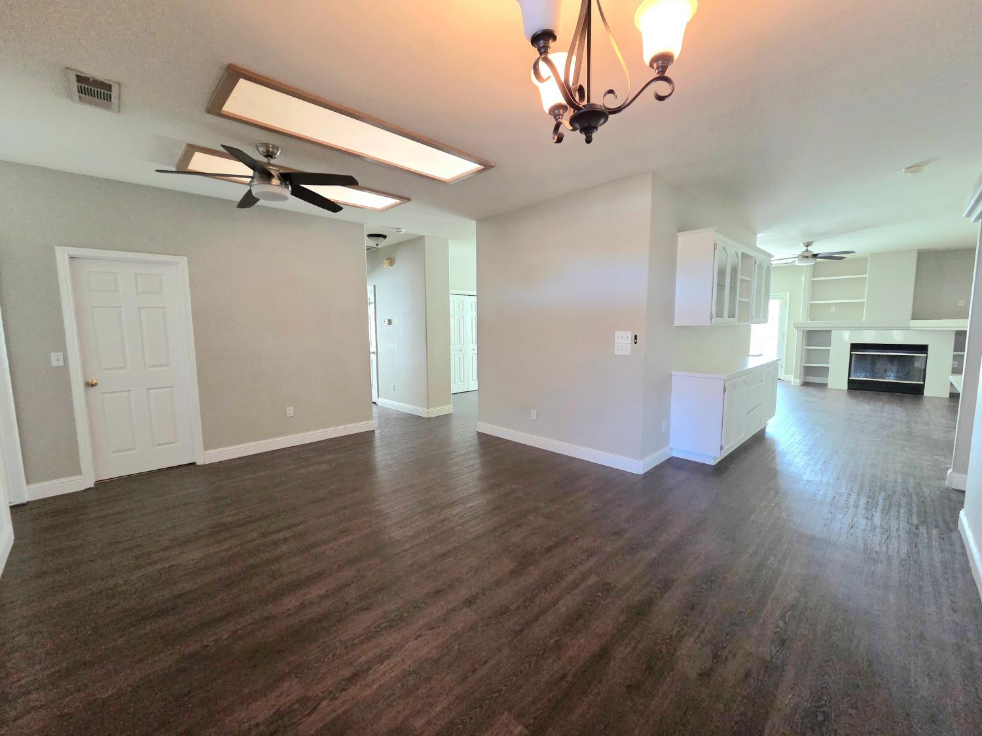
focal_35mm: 13
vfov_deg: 89.9
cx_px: 491
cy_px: 368
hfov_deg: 106.2
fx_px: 369
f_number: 2.2
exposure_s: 1/60.2
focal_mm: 2.2
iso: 640
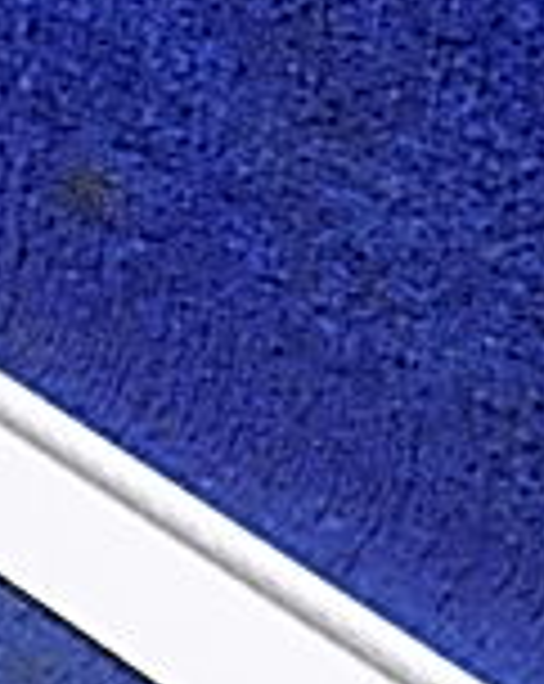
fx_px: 2826
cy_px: 405
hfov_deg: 10.8
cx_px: -112
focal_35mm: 140
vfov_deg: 13.8
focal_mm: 6.1
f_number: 3.4
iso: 400
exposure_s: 1/15
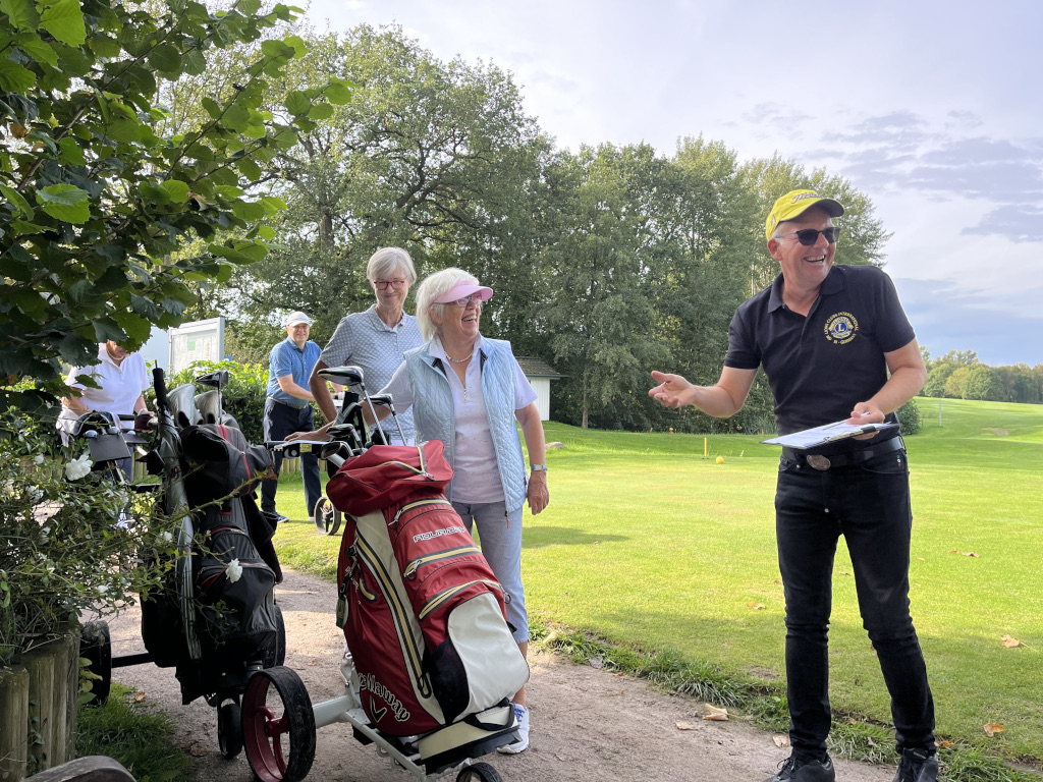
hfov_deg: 67.3
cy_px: 391
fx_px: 783
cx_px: 522
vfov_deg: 53.1
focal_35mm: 26
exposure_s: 1/631
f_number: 1.6
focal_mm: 5.1
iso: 50
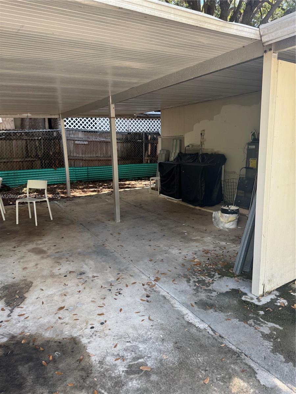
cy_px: 197
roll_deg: -2.3
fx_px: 274
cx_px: 148
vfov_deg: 71.6
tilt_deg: -7.4
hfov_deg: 56.8
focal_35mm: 24
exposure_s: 1/192
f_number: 1.78
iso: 64
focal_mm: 6.76
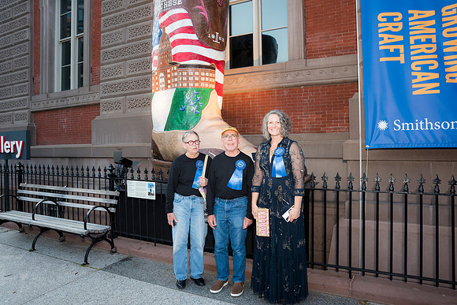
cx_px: 229
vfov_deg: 51.5
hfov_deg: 71.7
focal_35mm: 25
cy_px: 147
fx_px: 316
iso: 800
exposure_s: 1/200
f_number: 5.6
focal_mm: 24
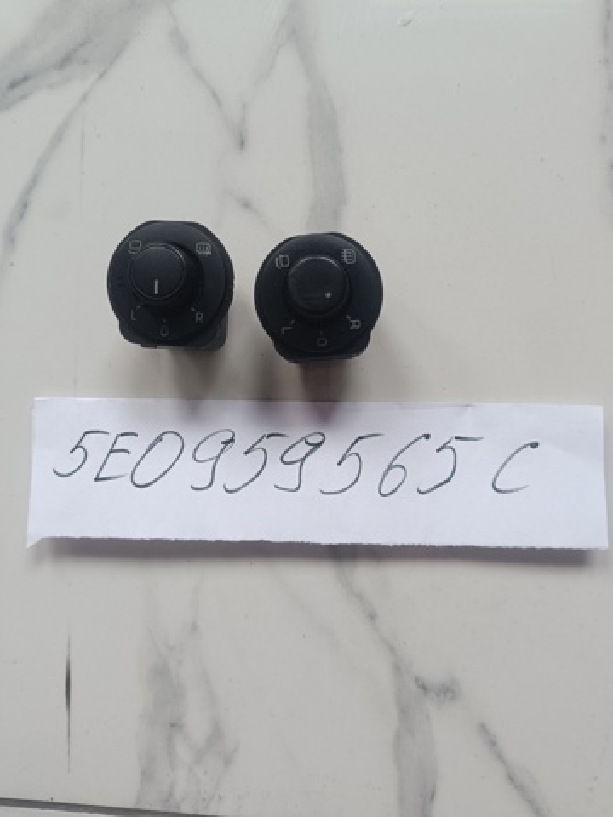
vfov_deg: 71.6
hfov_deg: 56.8
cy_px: 408
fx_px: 567
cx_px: 306
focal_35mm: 24
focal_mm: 5.59
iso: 484
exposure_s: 1/50.1
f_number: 1.88
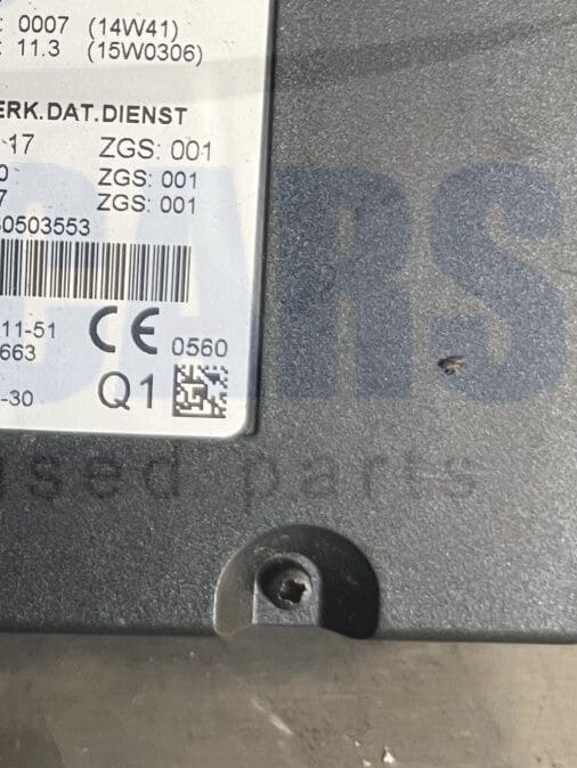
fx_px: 1755
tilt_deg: -43.4
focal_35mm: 79
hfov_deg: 18.0
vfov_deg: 23.8
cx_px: -64
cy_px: 26
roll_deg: -1.0
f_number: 1.6
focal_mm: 5.1
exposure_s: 1/63
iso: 125
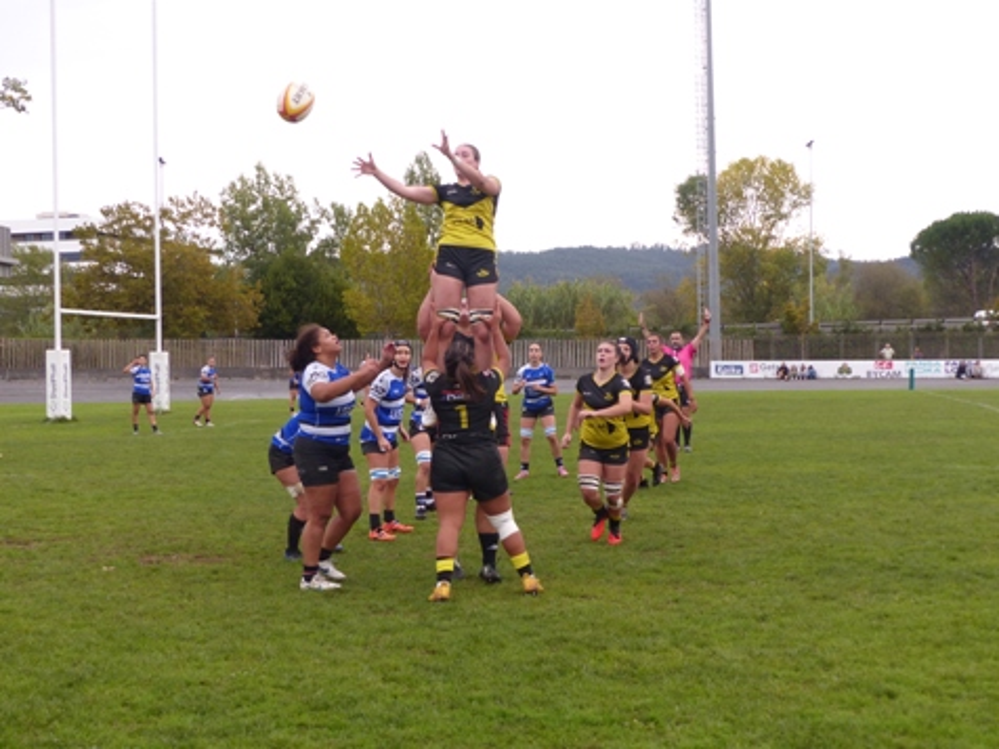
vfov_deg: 29.1
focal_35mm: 50
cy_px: 374
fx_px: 1443
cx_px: 500
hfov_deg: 38.2
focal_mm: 9.1
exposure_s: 1/500
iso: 160
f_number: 2.8
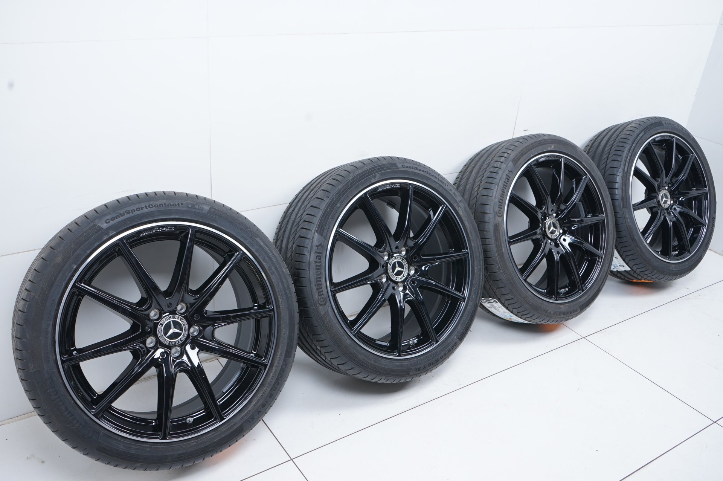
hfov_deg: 58.8
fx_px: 642
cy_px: 240
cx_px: 362
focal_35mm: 32
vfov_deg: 41.1
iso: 250
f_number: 7.1
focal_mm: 32
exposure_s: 1/125
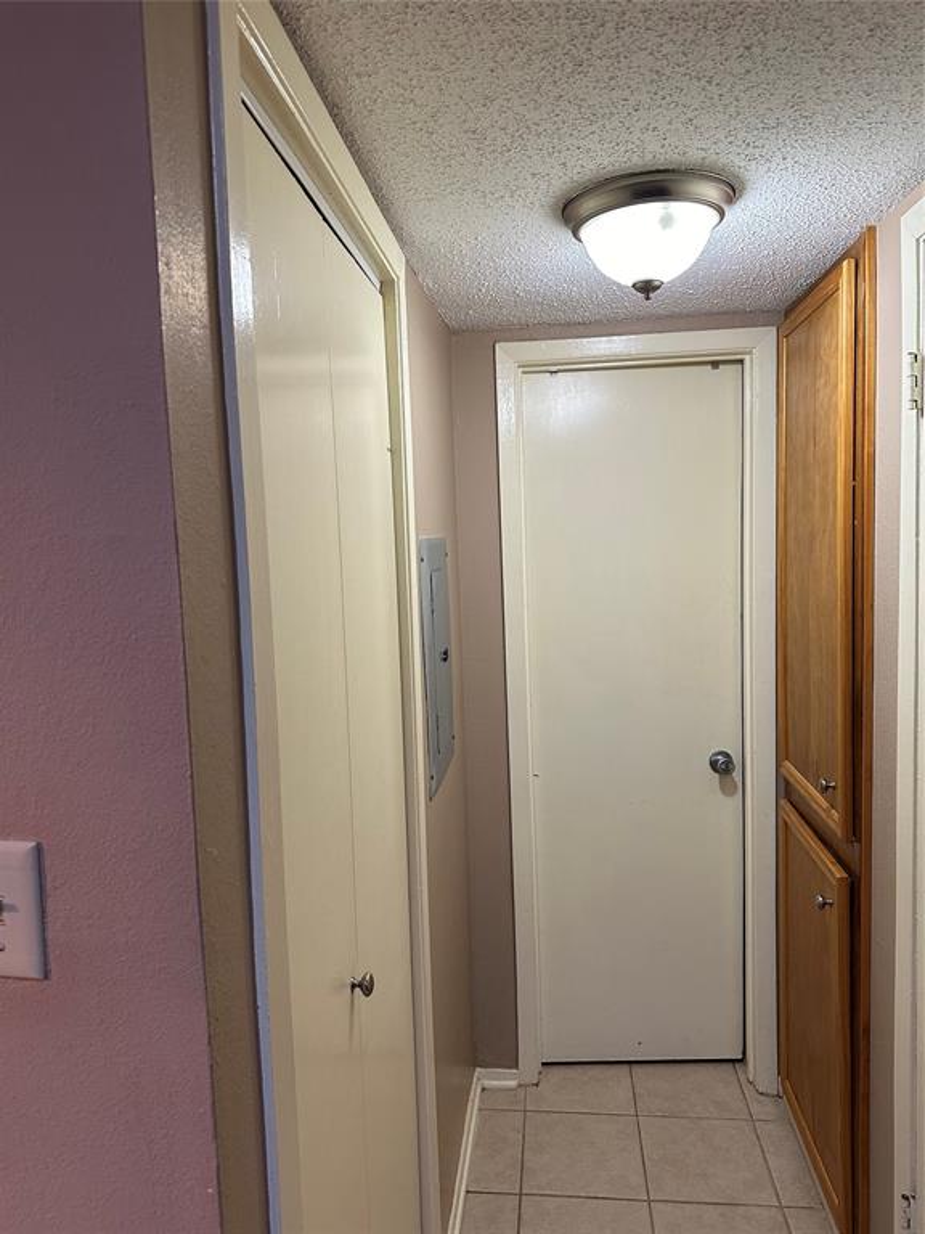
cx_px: 462
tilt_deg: -4.2
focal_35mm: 24
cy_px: 617
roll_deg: +3.5
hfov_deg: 56.8
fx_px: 855
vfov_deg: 71.6
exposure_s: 1/60
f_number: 1.78
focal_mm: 6.86
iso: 200
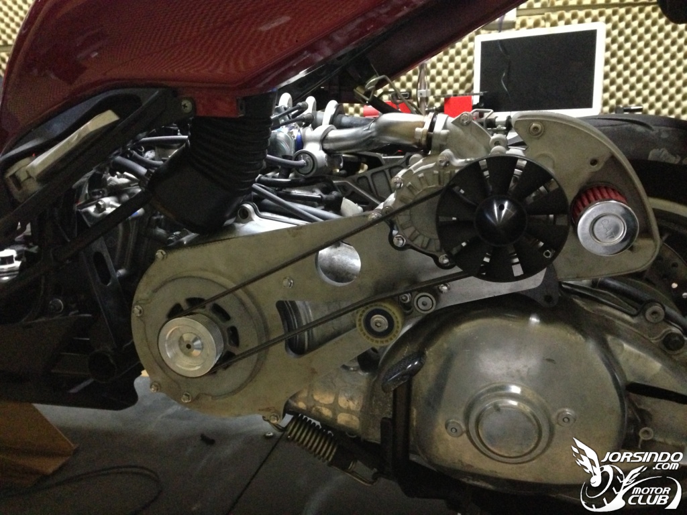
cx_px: 344
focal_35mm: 33
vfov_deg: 42.9
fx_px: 655
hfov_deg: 55.4
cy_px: 258
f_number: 2.4
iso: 800
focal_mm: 4.13
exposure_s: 1/15
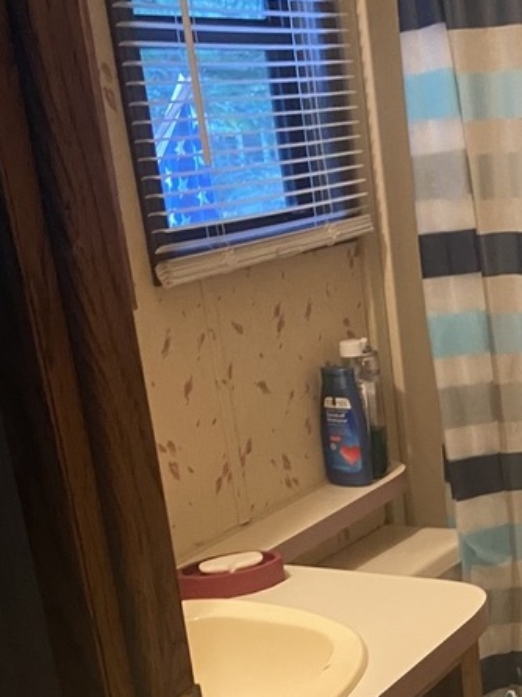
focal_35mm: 63
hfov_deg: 22.0
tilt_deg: -19.6
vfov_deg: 30.0
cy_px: 556
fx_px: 1268
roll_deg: +2.9
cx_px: 572
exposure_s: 1/30
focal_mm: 4.25
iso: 500
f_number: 1.8
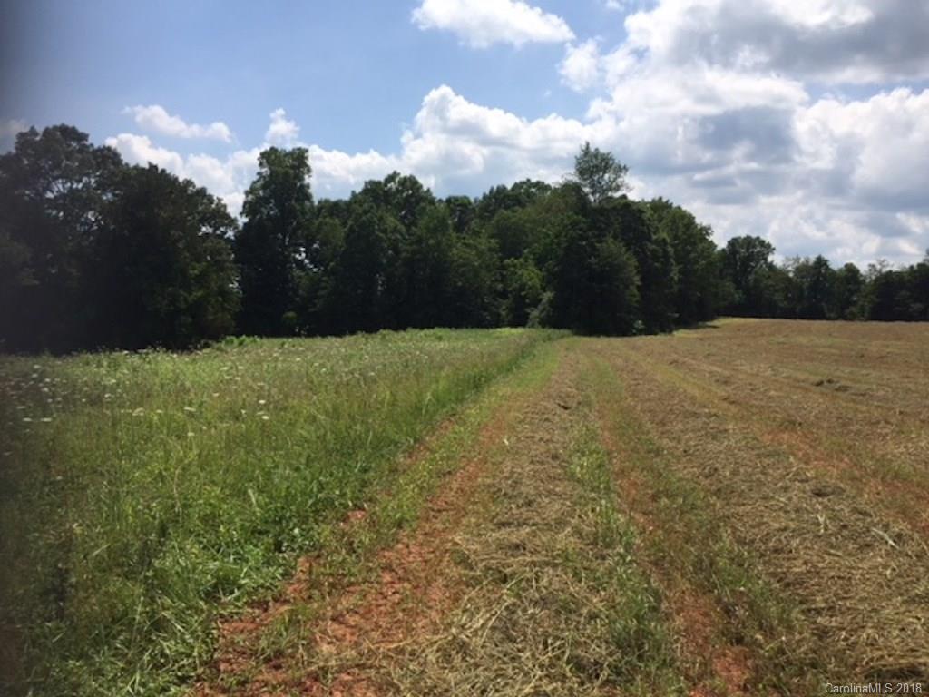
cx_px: 464
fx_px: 778
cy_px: 348
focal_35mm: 29
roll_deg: -2.8
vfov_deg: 48.2
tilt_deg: -1.7
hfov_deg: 61.7
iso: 32
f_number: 2.2
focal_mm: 4.15
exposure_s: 1/3300
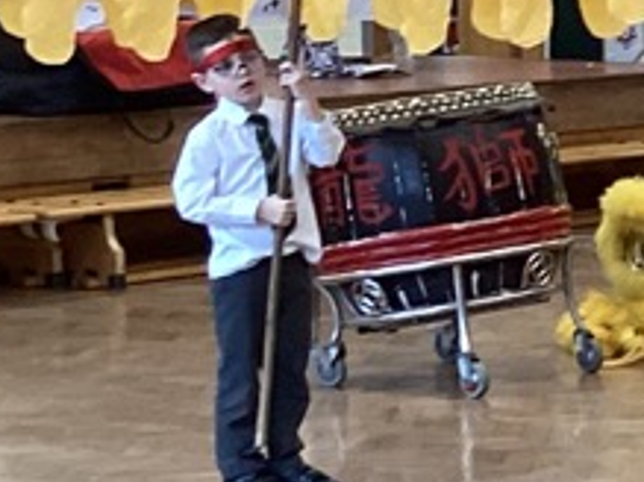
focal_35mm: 170
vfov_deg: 8.7
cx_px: 1582
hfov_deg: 10.1
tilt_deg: -5.6
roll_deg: +1.0
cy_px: 126
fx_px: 3161
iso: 125
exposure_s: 1/50
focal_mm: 3.3
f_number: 2.4
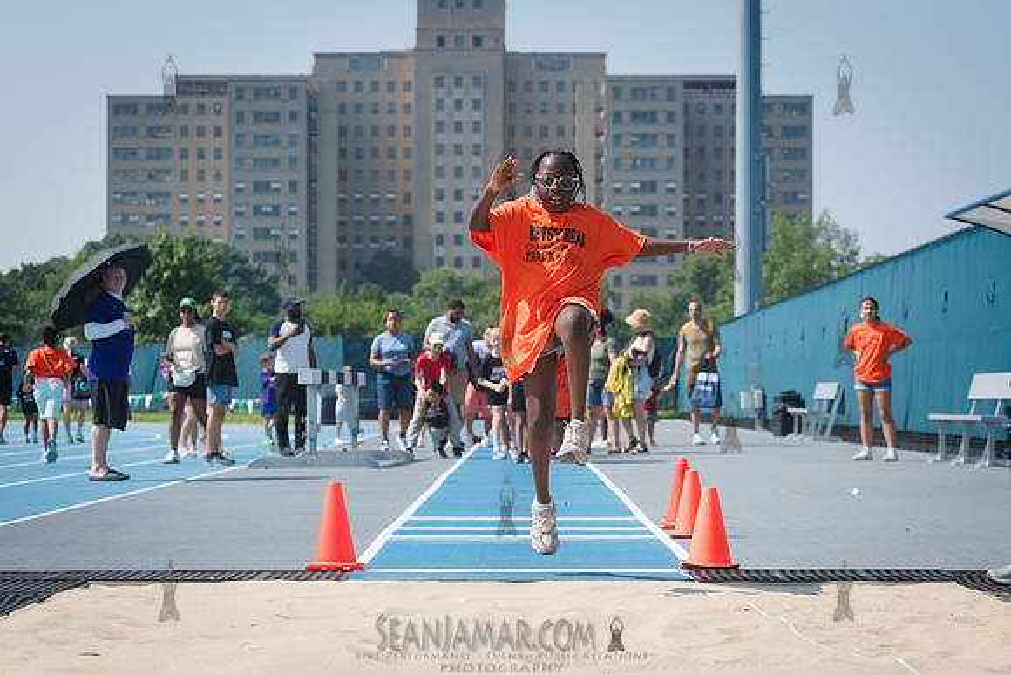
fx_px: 2632
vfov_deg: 14.6
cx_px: 528
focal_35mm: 94
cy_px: 362
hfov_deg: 21.7
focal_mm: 80
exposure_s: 1/2000
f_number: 5
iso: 400
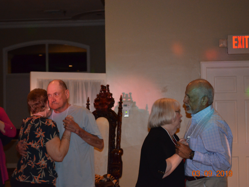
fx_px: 568
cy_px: 94
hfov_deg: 24.7
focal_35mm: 79
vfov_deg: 18.7
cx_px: 117
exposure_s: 1/60
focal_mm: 48
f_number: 5.3
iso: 3200
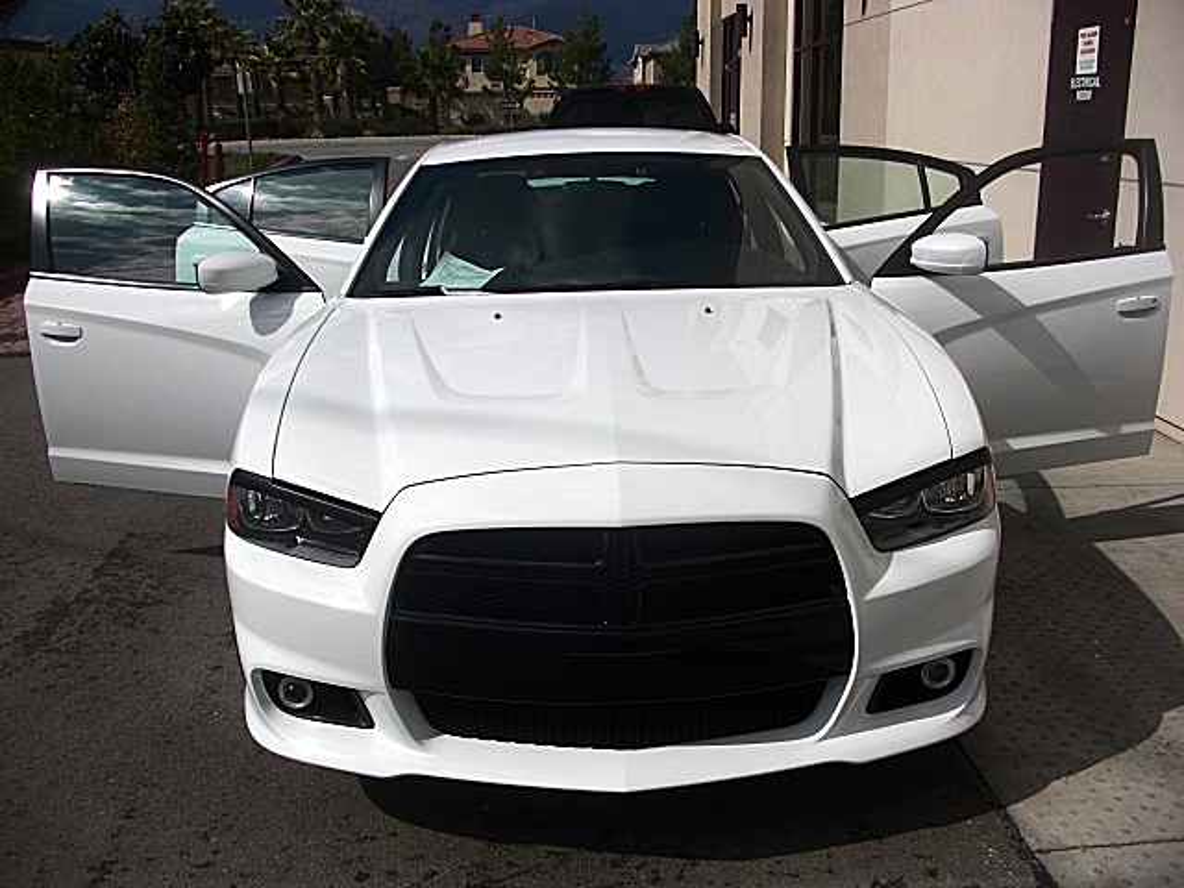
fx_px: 1231
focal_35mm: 36
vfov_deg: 39.7
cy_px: 444
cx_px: 592
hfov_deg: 51.4
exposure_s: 1/250
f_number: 7.9
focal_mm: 6.3
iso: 50
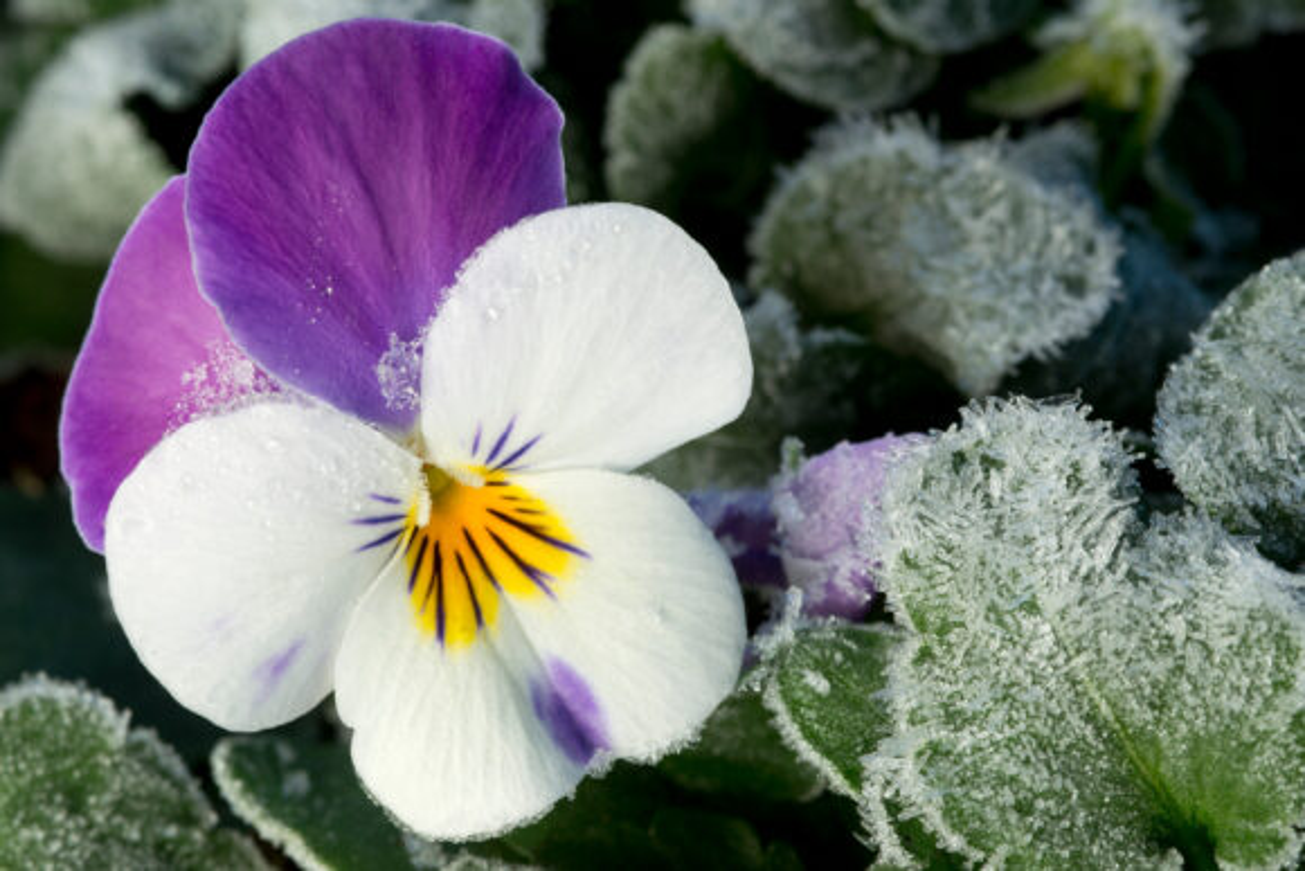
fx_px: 3807
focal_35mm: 105
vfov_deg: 13.0
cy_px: 436
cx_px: 652
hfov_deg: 19.5
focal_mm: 105
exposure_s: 1/60
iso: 200
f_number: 25
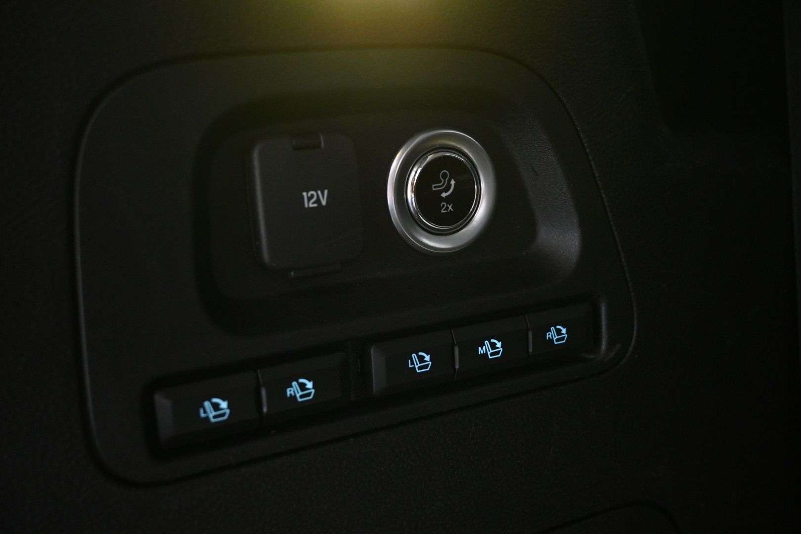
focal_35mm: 39
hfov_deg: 49.6
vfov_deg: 34.2
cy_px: 267
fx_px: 868
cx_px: 400
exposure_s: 1/10
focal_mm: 26
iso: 1600
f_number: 4.5
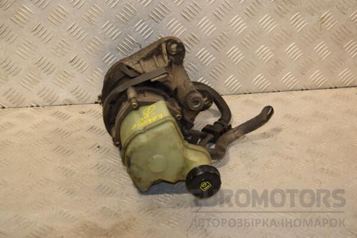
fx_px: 625
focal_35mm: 63
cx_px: 178
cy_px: 119
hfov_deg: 31.9
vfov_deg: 21.6
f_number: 6.3
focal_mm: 42
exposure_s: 1/200
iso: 800
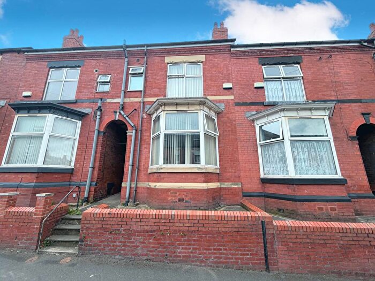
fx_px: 152
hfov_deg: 102.1
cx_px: 188
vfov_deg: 85.7
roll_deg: -0.3
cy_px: 140
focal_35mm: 14
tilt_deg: +12.2
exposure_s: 1/502
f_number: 2.2
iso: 40
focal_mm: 2.22
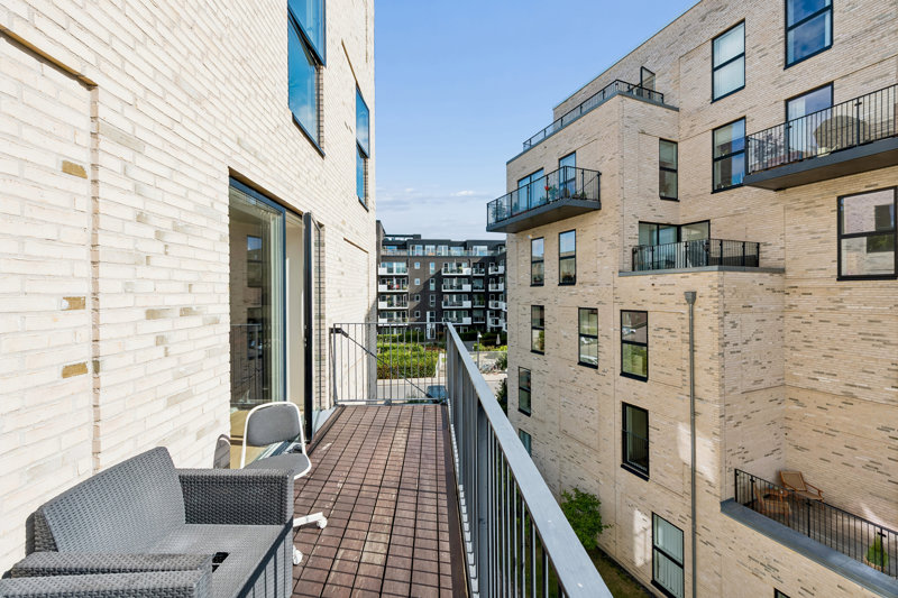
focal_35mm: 14
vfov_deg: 81.2
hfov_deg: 104.3
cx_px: 449
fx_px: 349
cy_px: 299
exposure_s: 1/125
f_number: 13
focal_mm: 14
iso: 110
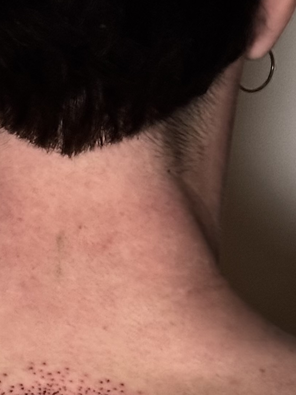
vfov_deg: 10.7
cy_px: 627
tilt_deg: -19.7
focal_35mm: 177
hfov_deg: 8.4
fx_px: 2018
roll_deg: +0.8
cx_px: 39
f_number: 1.78
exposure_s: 1/25
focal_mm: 6.76
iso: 640
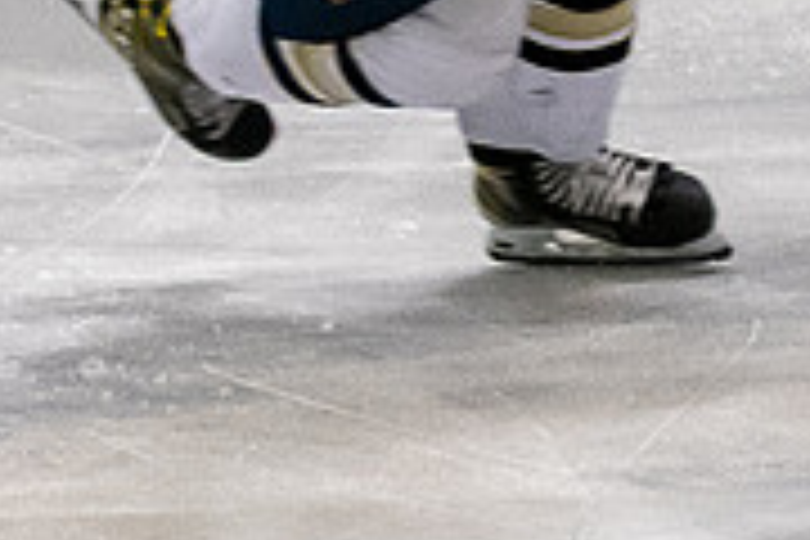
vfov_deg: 1.7
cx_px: 363
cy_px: -227
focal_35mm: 821
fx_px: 18471
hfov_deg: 2.5
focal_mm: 75
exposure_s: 1/800
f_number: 3.2
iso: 2500
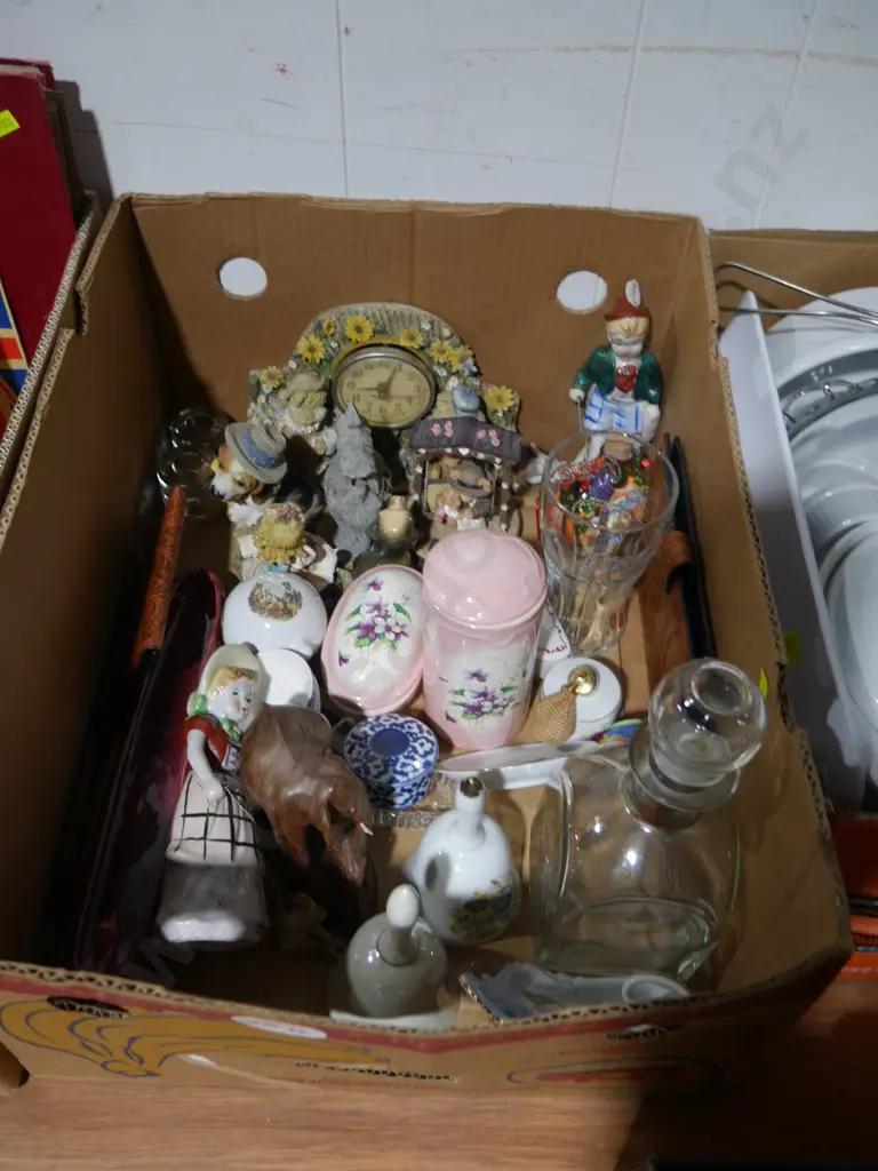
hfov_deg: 46.8
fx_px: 1015
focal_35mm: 30
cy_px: 586
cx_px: 439
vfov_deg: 60.0
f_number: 3.6
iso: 250
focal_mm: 15
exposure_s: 1/60
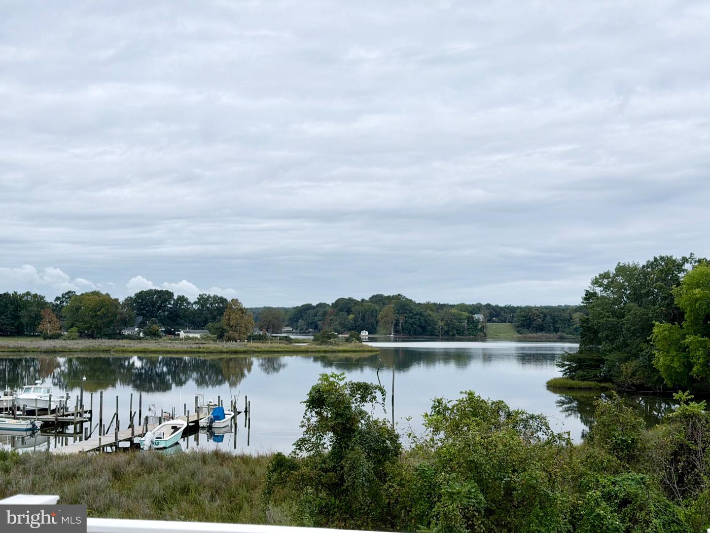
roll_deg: -0.1
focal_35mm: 48
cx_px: 355
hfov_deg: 39.7
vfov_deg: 30.3
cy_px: 266
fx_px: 985
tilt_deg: +2.9
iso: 64
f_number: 1.78
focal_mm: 6.76
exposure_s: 1/5587
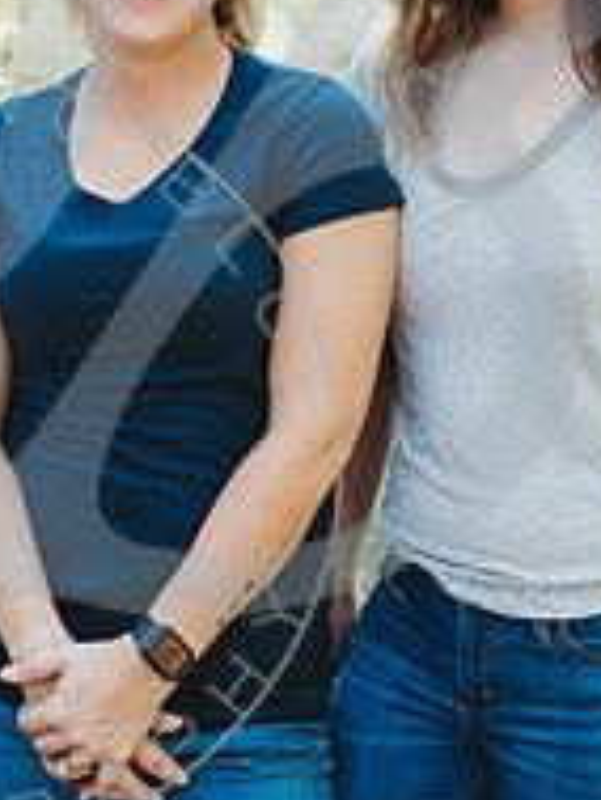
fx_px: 2012
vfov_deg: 22.1
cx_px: 140
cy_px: 140
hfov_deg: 16.9
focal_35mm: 87
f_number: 5
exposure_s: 1/100
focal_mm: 38
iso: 200
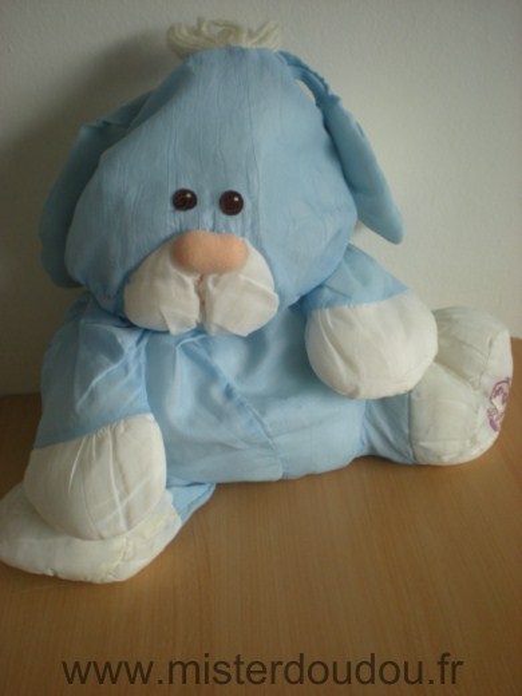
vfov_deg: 49.0
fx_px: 764
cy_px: 348
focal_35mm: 38
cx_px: 261
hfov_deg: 37.7
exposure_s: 1/53
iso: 200
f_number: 3.1
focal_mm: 6.3
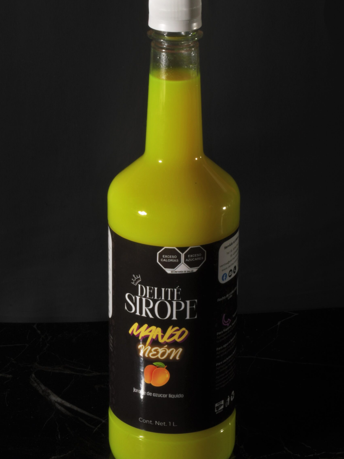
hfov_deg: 12.1
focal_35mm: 122
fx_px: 1617
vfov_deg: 16.1
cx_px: 173
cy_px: 225
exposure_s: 1/80
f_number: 32
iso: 100
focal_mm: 56
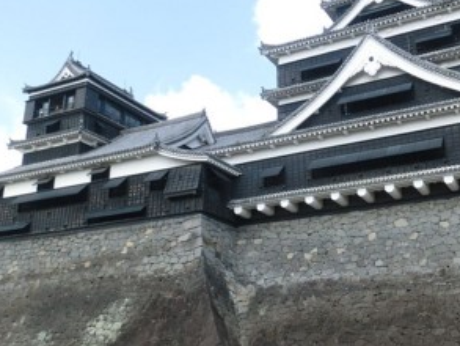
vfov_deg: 33.6
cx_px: 294
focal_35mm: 43
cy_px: 160
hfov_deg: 43.4
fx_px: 572
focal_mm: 5
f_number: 3
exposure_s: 1/640
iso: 100
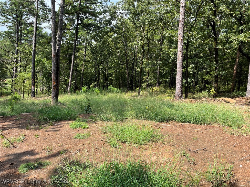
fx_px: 188
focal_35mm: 26
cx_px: 125
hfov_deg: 67.3
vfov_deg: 53.1
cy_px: 94
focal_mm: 5.1
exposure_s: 1/1140
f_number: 1.6
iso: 50
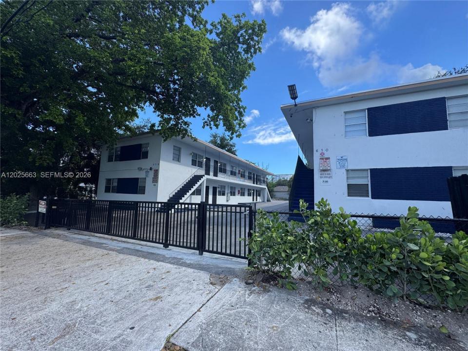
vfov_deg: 85.7
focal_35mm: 14
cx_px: 234
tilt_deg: +4.2
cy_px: 176
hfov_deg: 102.1
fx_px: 189
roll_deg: -2.1
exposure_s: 1/681
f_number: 2.2
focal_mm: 2.22
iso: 50
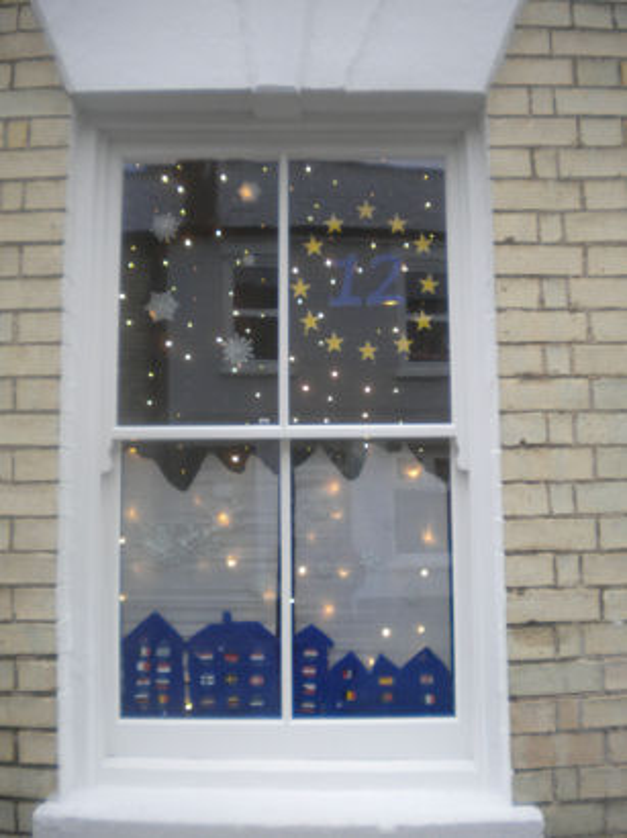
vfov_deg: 52.7
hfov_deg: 40.7
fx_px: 846
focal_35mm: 35
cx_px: 314
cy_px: 419
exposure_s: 1/64.2
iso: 103
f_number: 3.1
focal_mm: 6.3
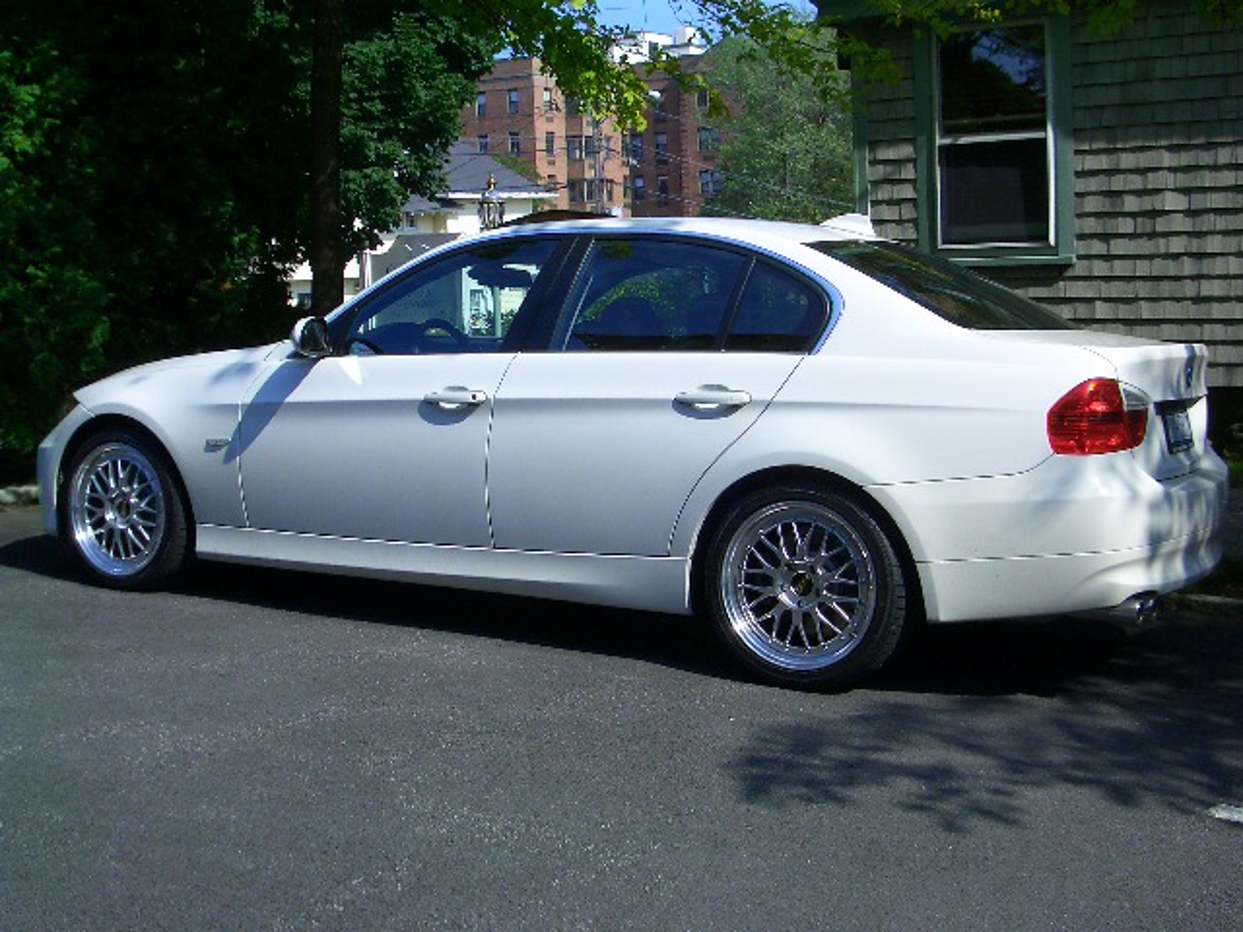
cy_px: 466
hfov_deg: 38.9
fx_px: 1760
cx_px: 622
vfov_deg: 29.7
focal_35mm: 49
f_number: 5
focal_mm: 8.2
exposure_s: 1/400
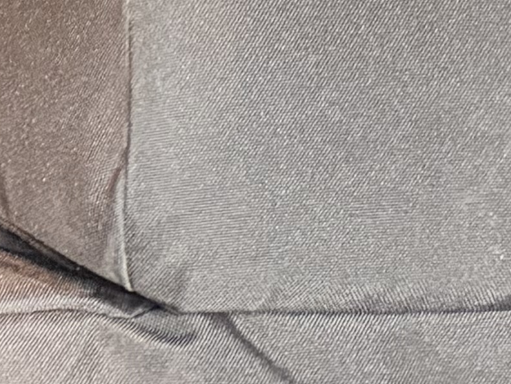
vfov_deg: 8.0
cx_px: -1143
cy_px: 882
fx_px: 2539
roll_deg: +3.3
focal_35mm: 172
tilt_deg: -22.8
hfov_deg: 8.8
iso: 1000
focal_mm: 6.76
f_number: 1.78
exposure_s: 1/31
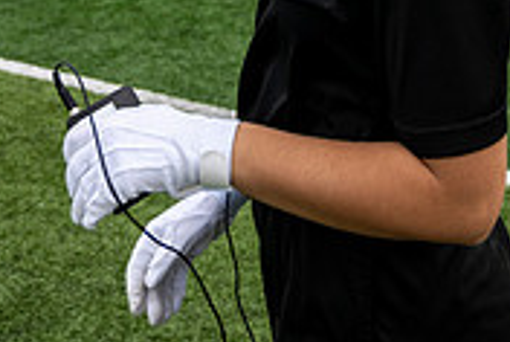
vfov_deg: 15.6
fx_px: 1121
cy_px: -210
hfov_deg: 25.2
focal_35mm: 79
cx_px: 400
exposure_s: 1/800
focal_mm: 24
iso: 160
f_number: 4
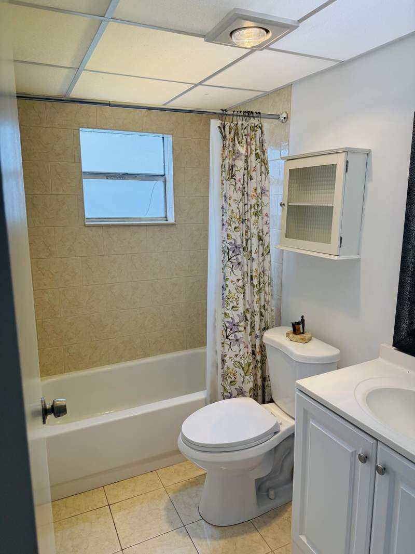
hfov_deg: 56.8
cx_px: 208
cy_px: 277
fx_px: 383
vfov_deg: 71.6
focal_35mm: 24
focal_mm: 6.76
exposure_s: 1/310
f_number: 1.78
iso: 100
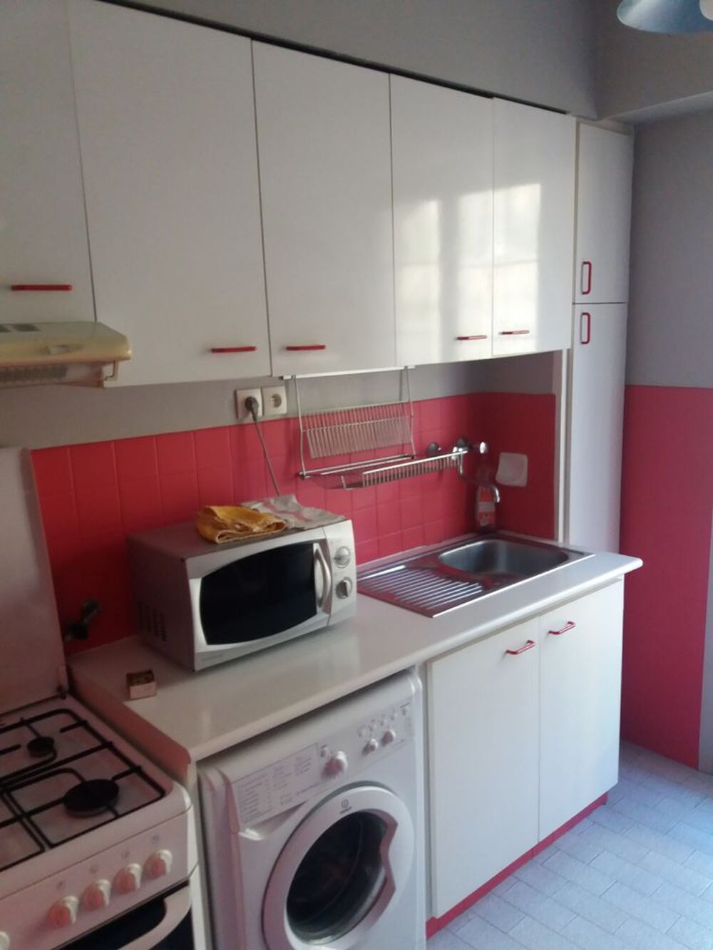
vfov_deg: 63.4
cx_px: 356
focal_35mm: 28
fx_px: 769
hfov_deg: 49.8
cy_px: 475
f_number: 1.9
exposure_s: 1/25
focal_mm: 3.7
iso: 160
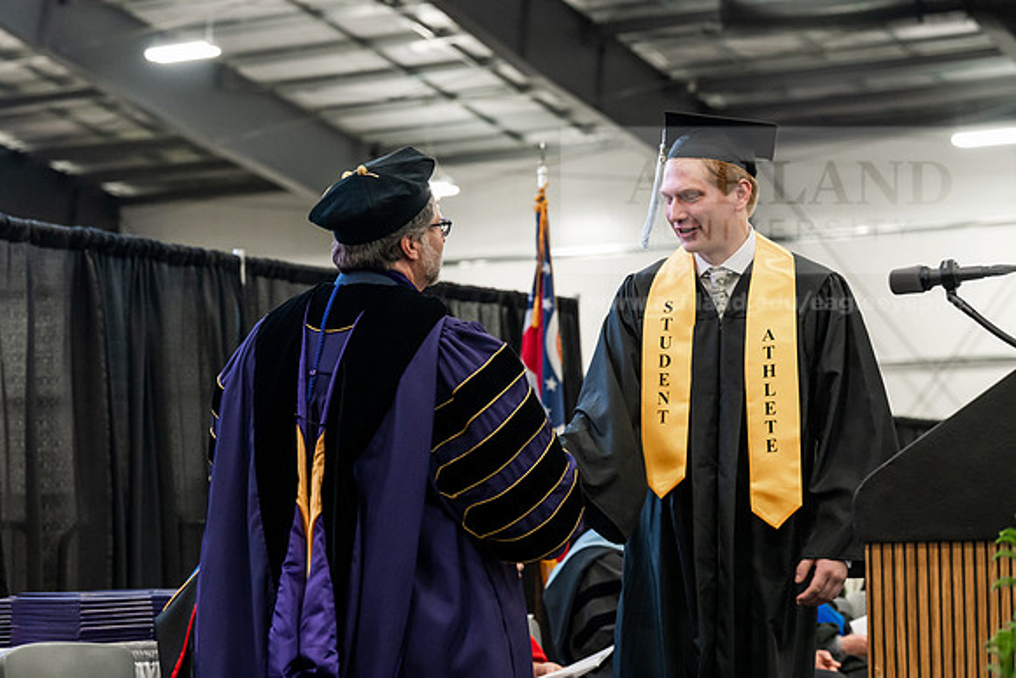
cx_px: 508
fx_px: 2428
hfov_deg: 23.6
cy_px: 339
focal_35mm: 86
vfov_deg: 15.9
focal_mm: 86
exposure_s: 1/200
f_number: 4.5
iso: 4000
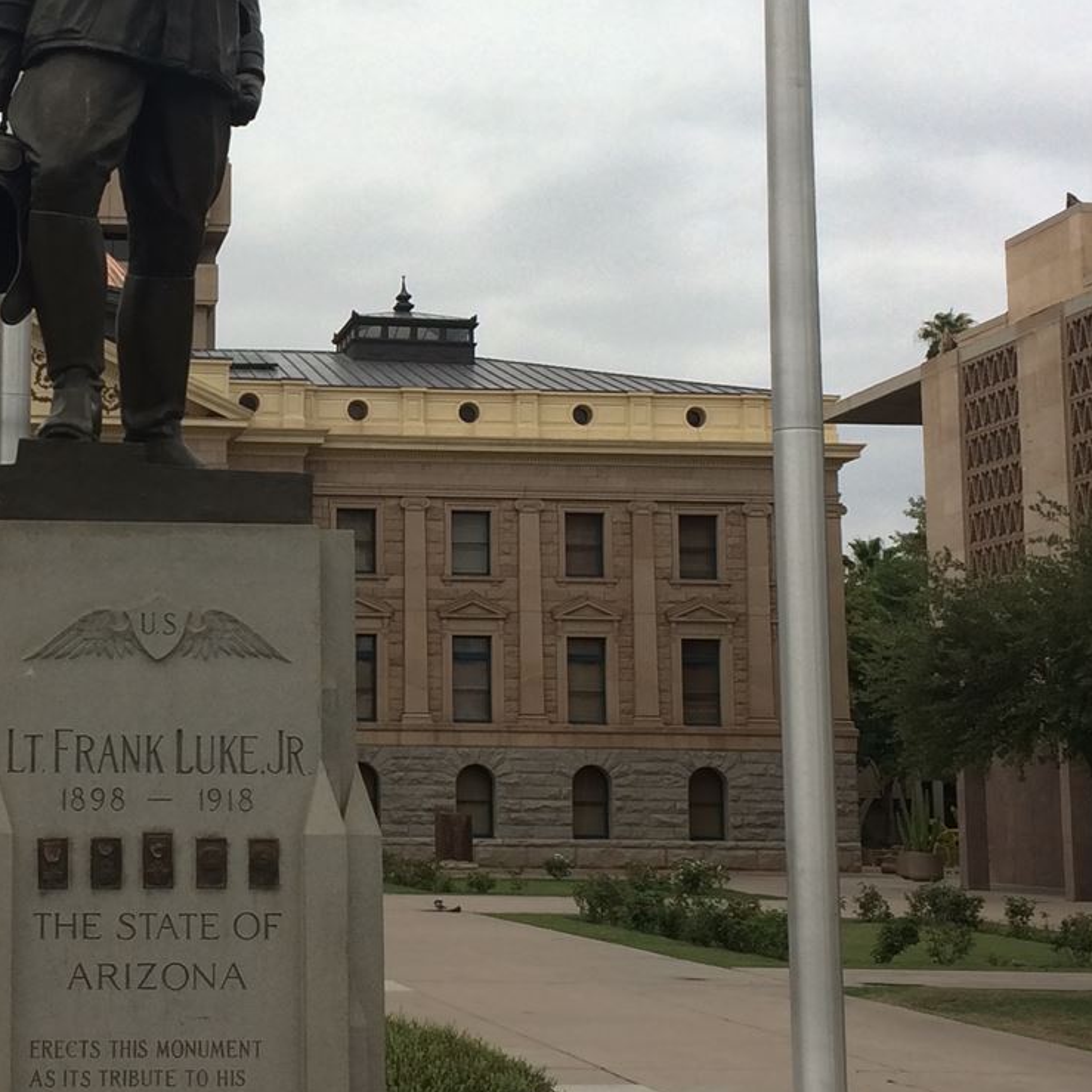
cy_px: 423
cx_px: 114
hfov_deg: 23.7
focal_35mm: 71
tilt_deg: +7.1
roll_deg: +0.2
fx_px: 2534
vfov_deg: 24.3
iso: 32
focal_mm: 4.15
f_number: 2.2
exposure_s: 1/1414
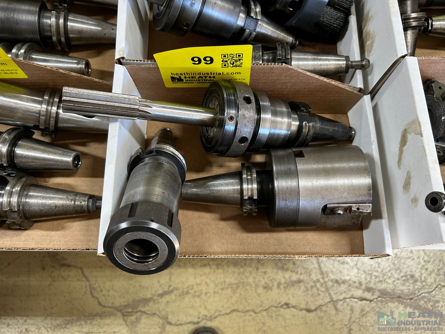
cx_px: 222
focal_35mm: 26
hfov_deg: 67.3
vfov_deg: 53.1
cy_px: 167
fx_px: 334
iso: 80
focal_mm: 5.7
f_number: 1.5
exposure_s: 1/60
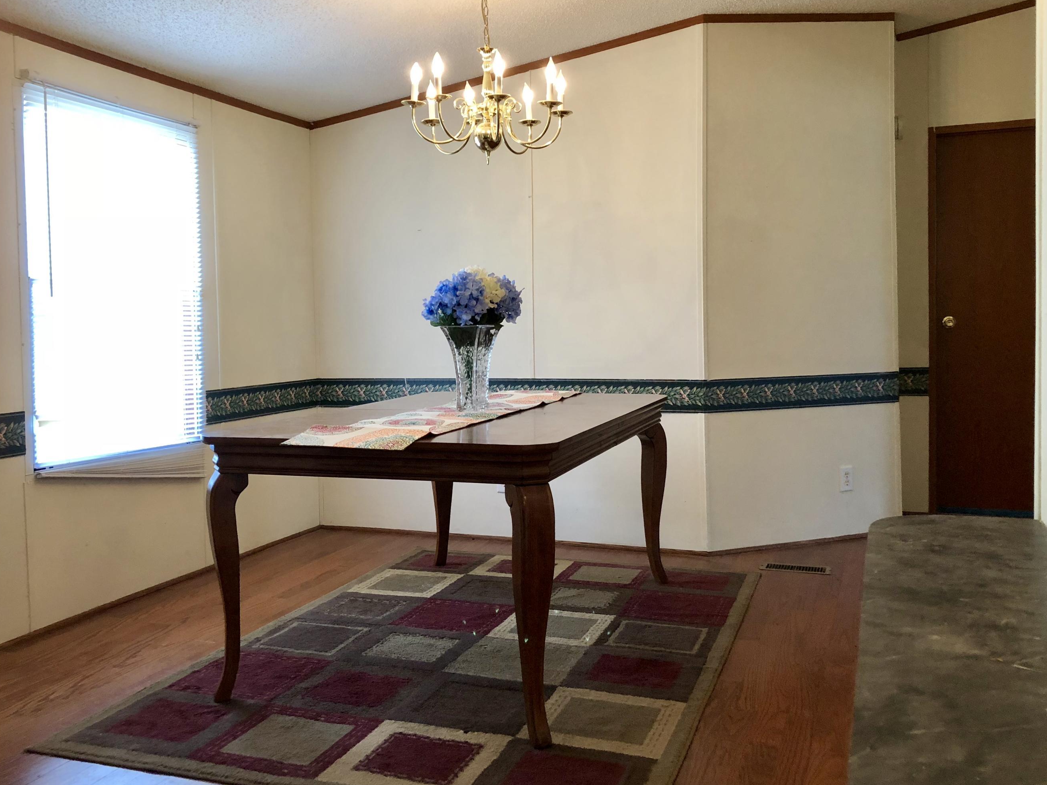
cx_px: 510
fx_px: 968
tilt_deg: -2.8
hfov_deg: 56.8
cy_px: 362
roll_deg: +0.7
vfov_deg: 44.1
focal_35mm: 32
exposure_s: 1/30
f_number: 1.8
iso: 32
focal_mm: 3.99
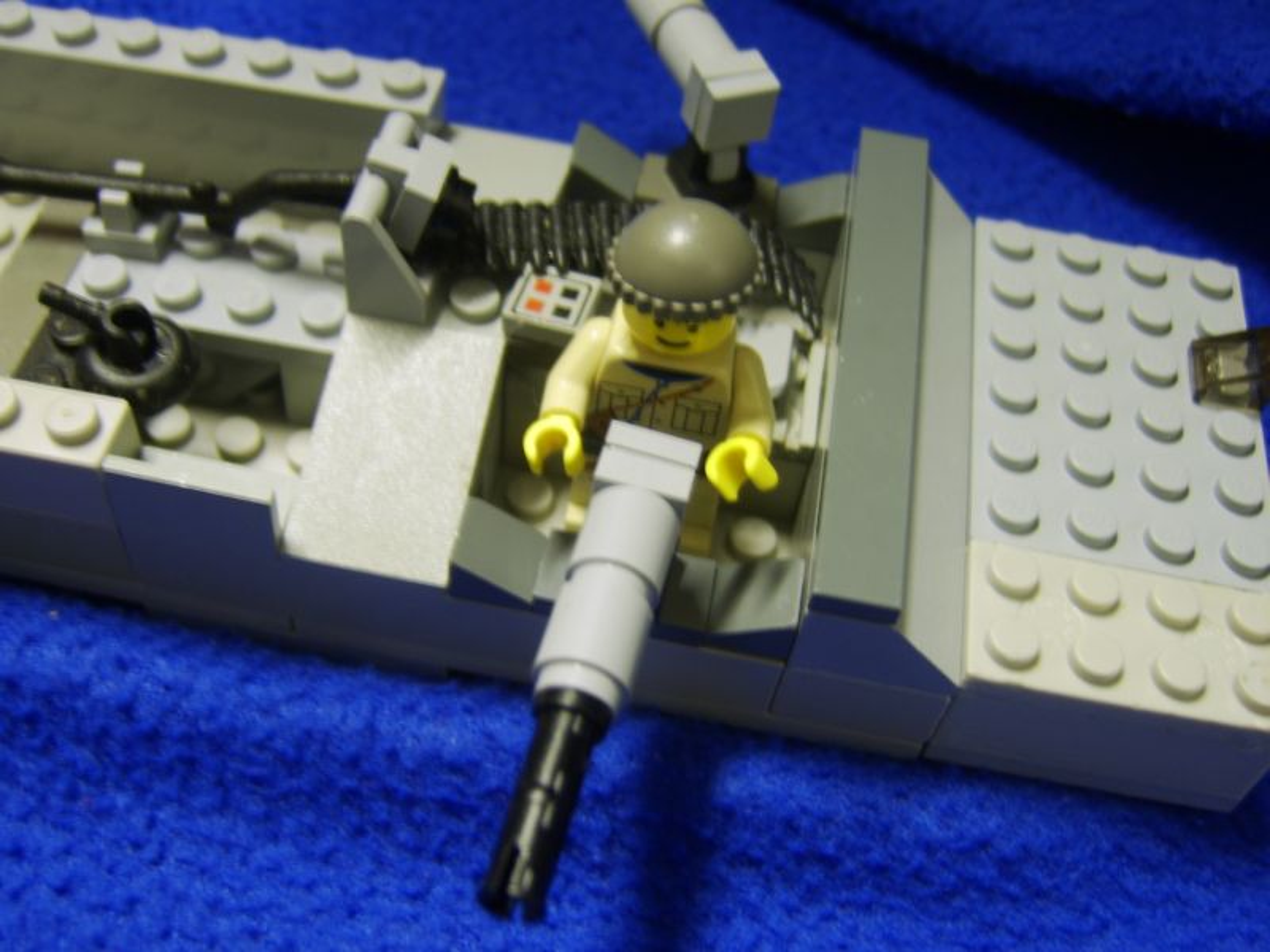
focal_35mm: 31
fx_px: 1137
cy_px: 476
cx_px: 635
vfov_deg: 45.4
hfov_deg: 58.4
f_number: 2.7
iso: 71
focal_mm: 8.13
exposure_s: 1/2
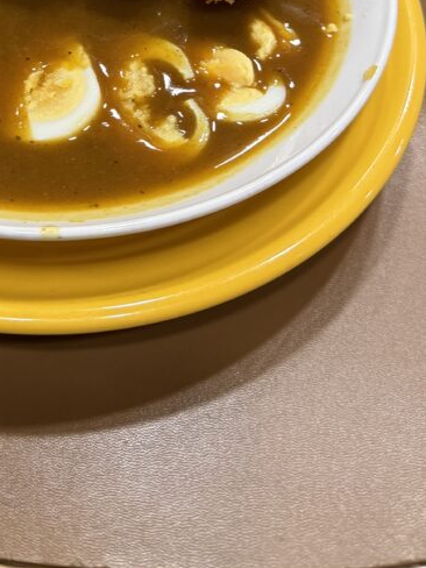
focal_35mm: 59
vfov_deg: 29.1
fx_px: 968
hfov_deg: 24.1
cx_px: 34
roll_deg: +0.3
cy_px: -78
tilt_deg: -38.8
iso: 160
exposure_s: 1/50
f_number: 1.78
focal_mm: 6.76
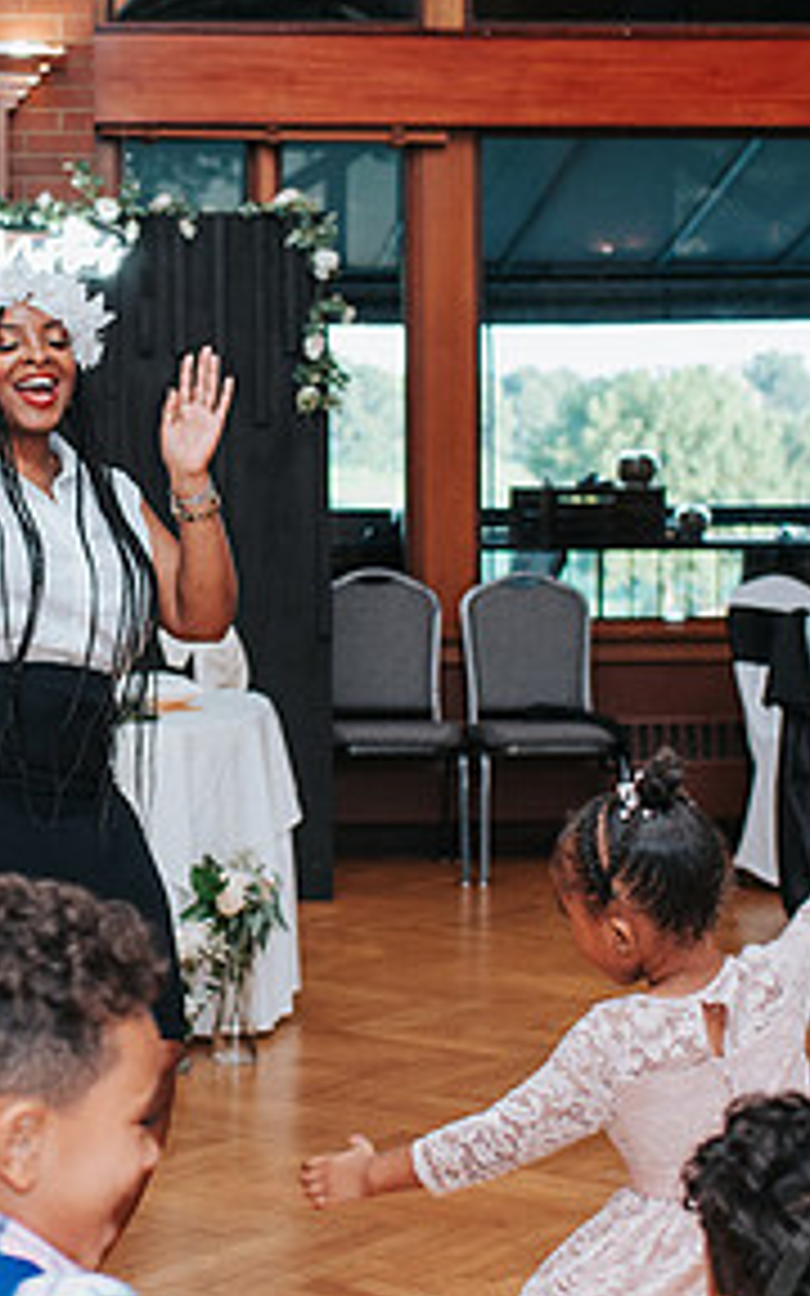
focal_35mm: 87
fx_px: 3073
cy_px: 536
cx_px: 31
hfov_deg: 14.8
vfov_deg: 23.8
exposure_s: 1/200
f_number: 3.2
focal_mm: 35
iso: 1000
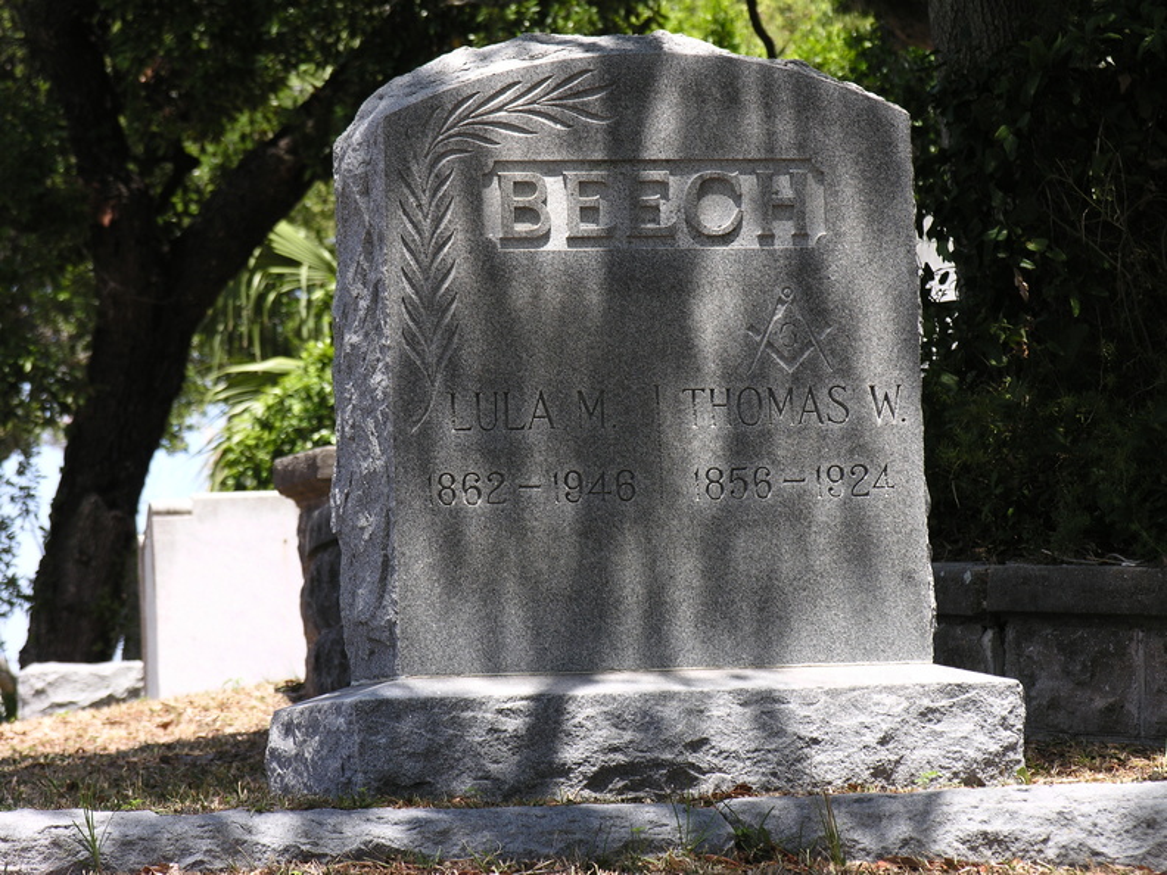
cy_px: 438
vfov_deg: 7.7
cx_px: 584
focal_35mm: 192
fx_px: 6473
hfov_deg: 10.3
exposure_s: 1/200
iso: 50
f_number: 4.6
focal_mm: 49
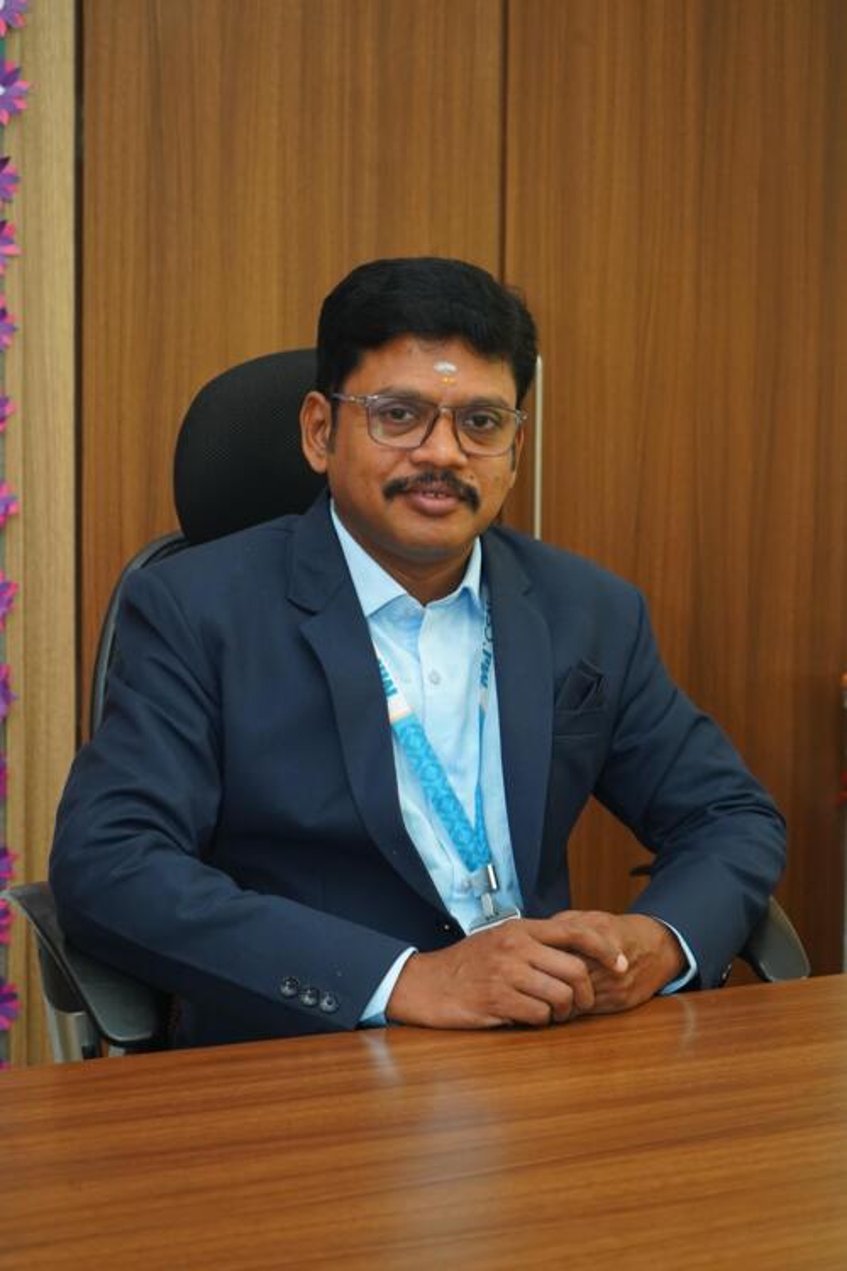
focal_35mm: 64
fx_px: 2258
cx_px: 424
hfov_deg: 21.2
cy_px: 636
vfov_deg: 31.4
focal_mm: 64
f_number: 6.3
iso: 3200
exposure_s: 1/160
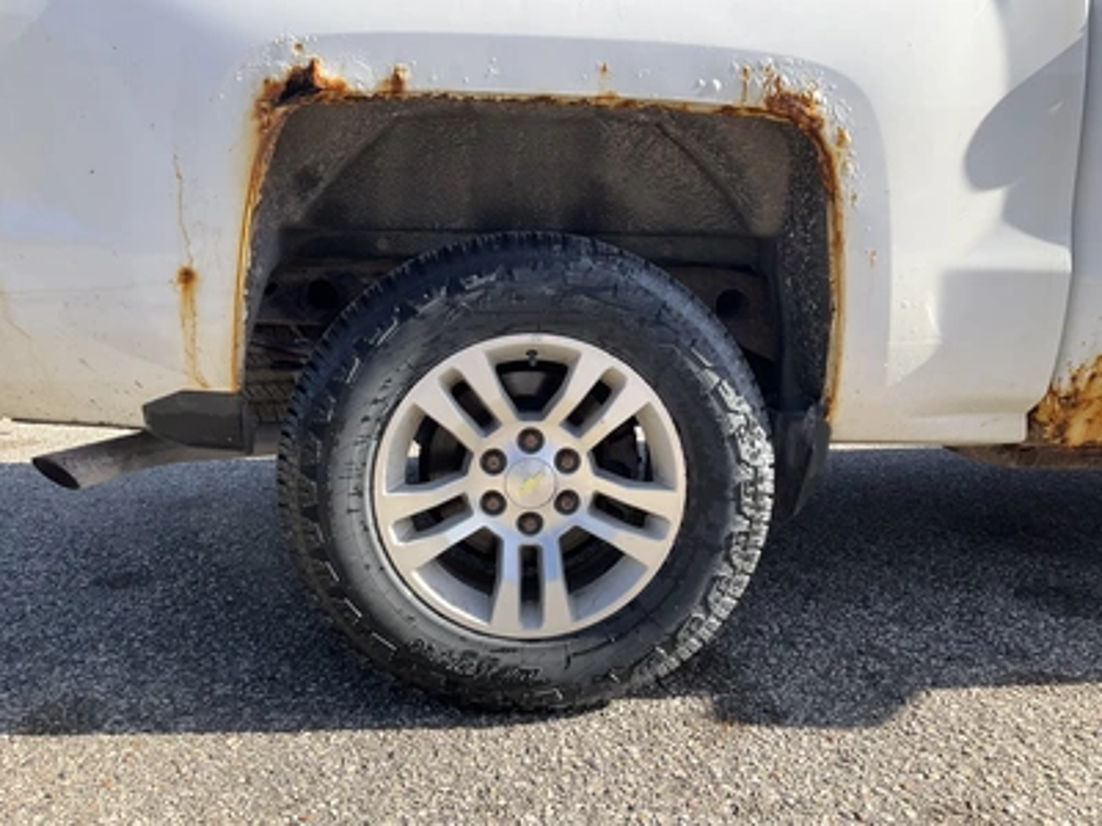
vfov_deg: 48.2
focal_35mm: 29
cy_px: 413
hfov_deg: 61.7
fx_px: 923
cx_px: 551
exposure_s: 1/606
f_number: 1.8
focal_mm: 3
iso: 25
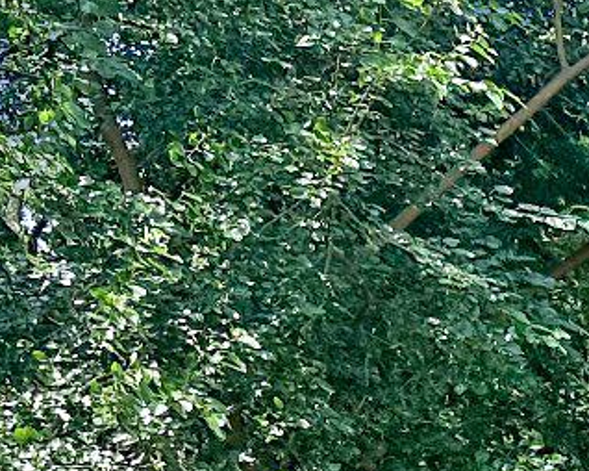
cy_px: 1267
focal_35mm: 151
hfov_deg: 10.1
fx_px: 2631
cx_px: 1656
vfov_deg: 8.9
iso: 80
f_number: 1.78
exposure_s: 1/1321
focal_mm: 6.86
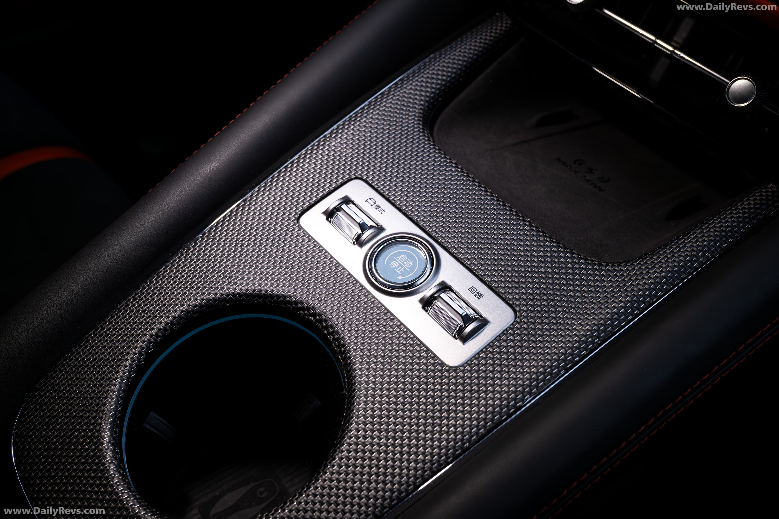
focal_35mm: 38
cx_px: 390
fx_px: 822
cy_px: 260
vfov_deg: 35.1
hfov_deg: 50.7
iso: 400
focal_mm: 38
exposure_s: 1/60
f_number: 8
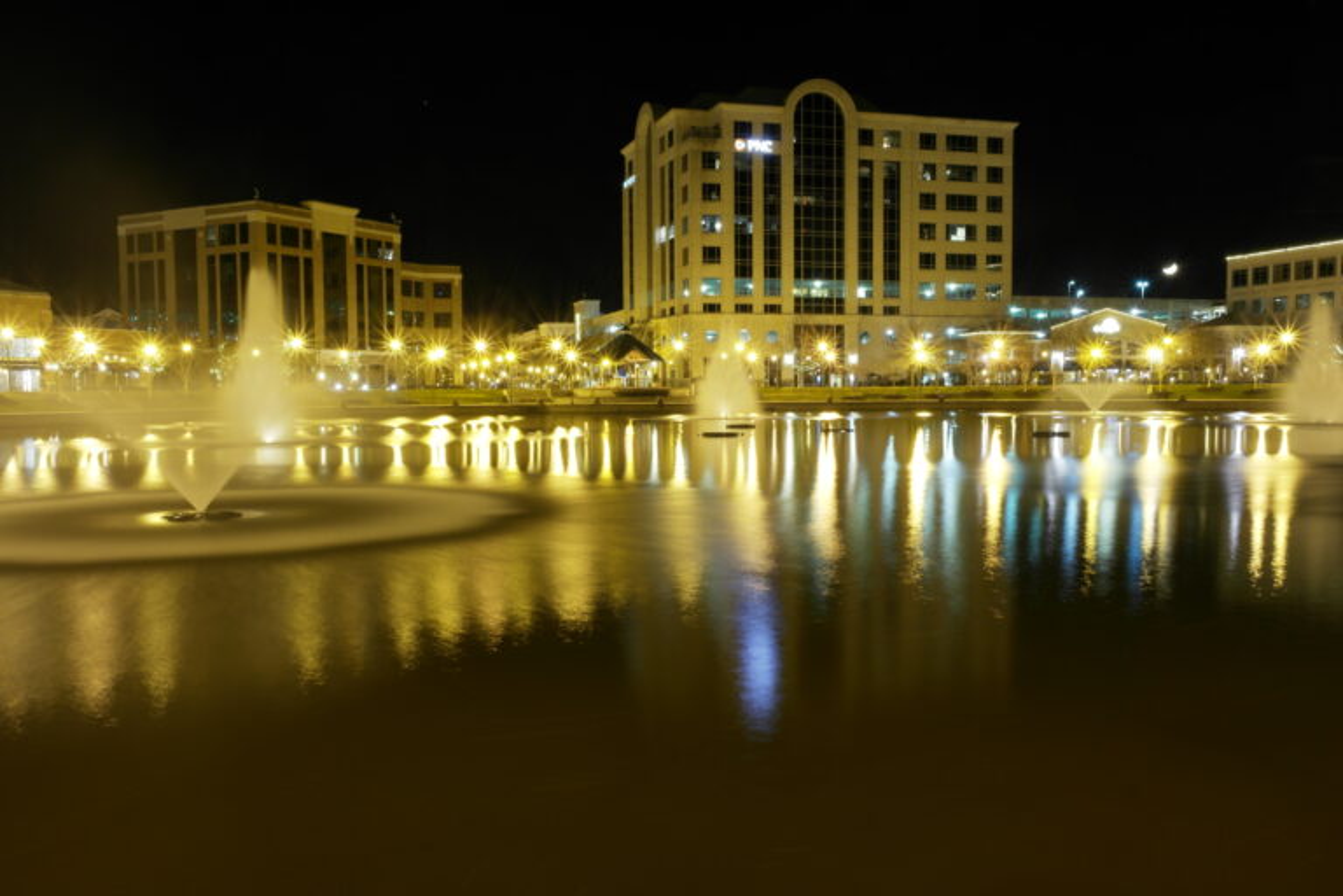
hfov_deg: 61.9
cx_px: 672
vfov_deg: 43.6
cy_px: 448
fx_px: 1119
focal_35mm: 30
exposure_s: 30
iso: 200
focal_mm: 20
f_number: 22
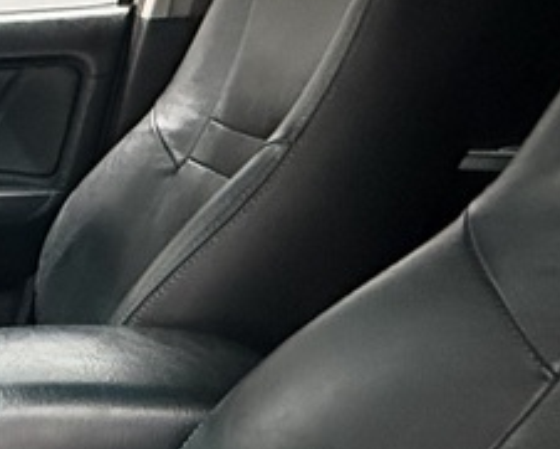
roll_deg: +0.5
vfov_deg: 24.3
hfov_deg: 23.4
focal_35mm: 62
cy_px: 347
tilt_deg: -17.8
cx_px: -312
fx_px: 1028
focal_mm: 2.22
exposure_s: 1/36
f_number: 2.2
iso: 1250
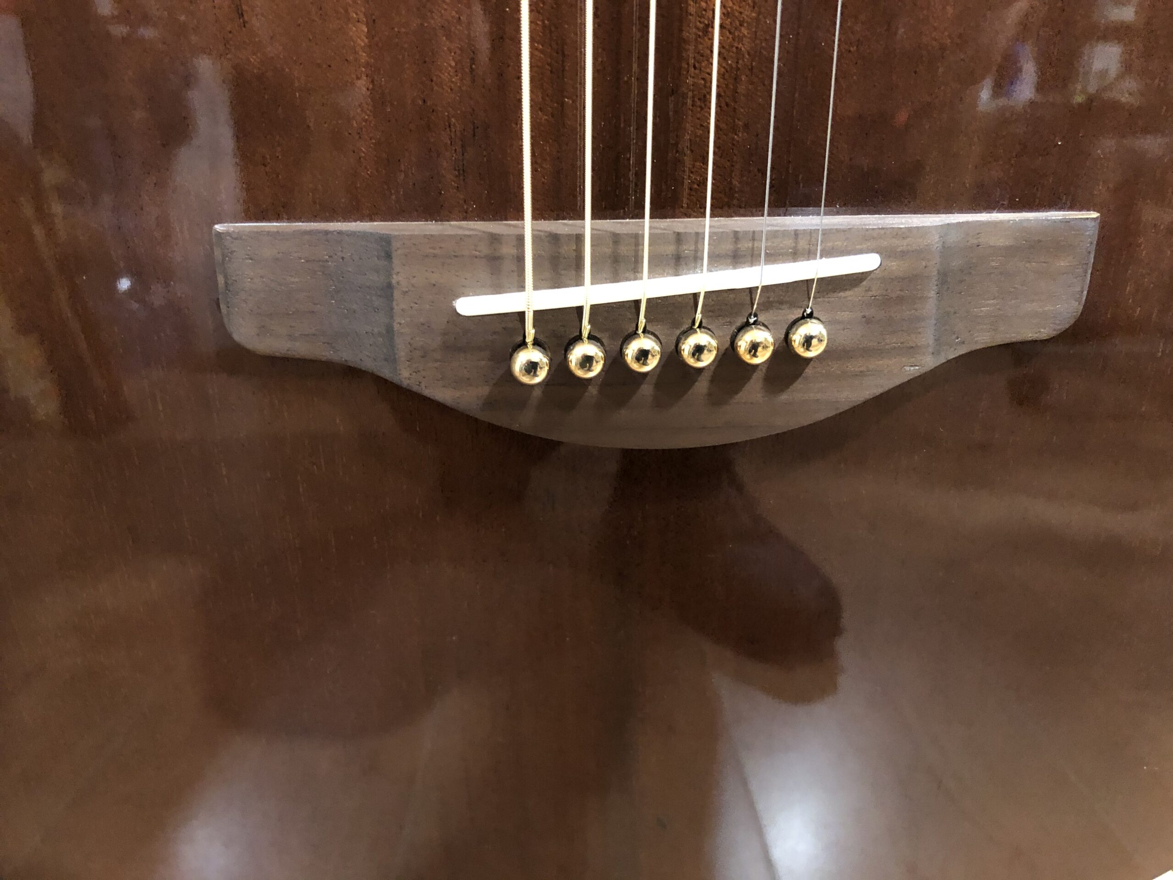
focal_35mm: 28
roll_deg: -1.3
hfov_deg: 63.4
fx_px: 949
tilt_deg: -36.5
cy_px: 440
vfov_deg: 49.7
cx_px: 586
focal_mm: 3.99
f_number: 1.8
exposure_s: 1/4
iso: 100
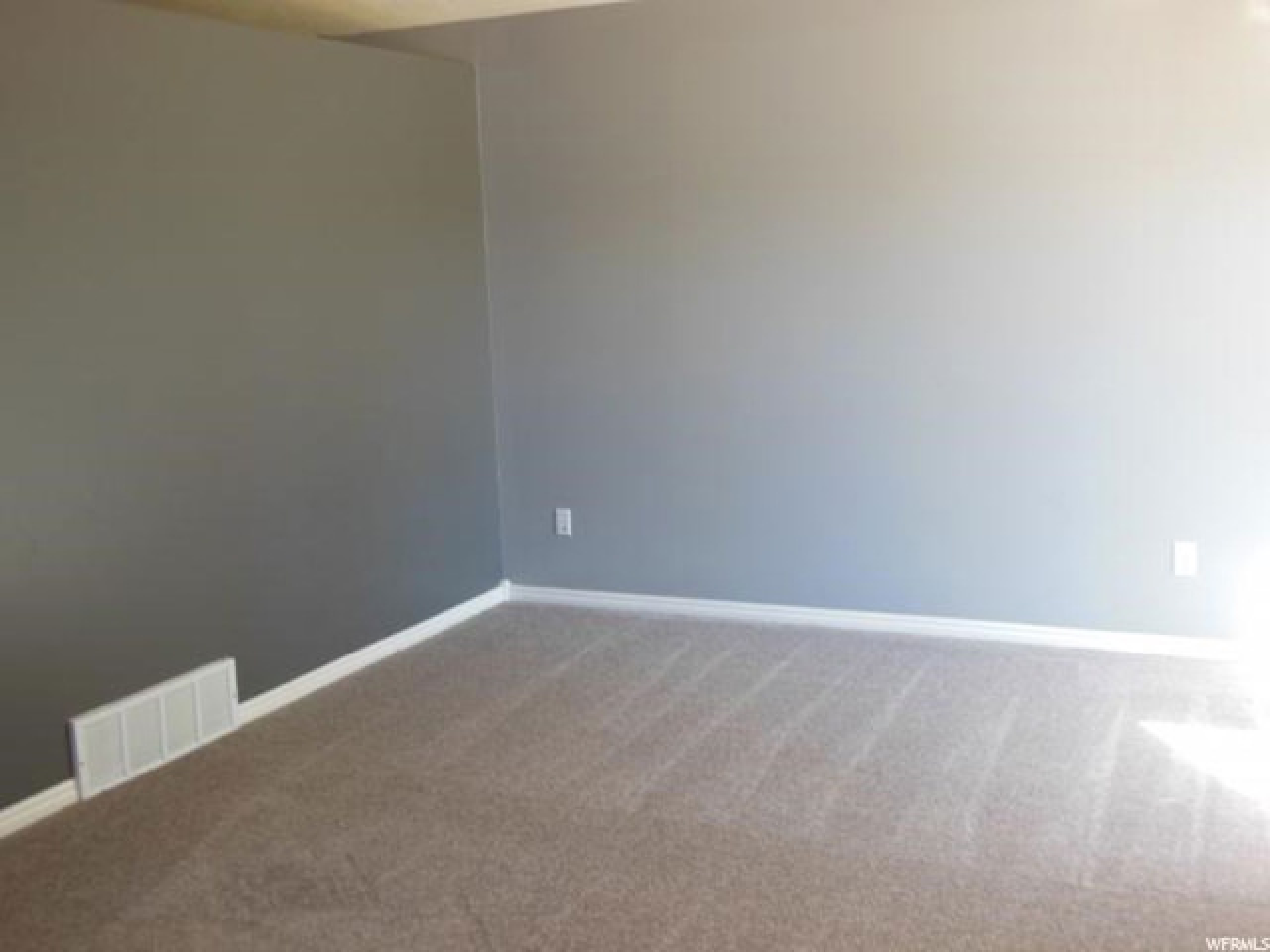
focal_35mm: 39
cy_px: 476
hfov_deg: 47.9
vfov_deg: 36.8
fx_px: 1431
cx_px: 635
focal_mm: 6.9
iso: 160
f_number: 4.1
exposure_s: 1/30
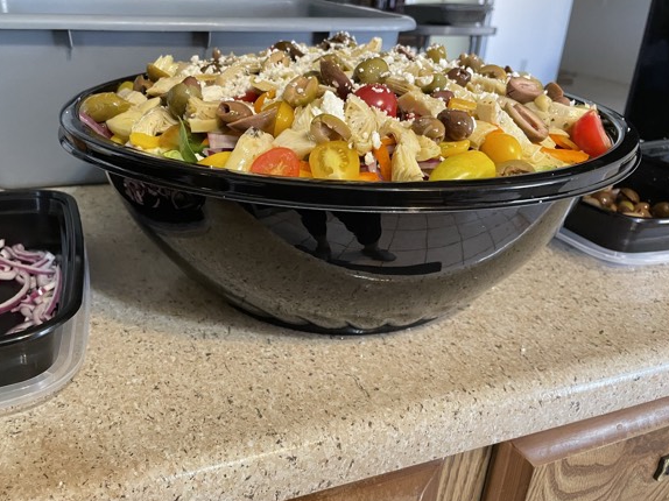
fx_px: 560
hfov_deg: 61.6
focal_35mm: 29
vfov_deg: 48.2
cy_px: 233
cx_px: 309
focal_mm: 4.2
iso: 400
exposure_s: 1/60
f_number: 1.6
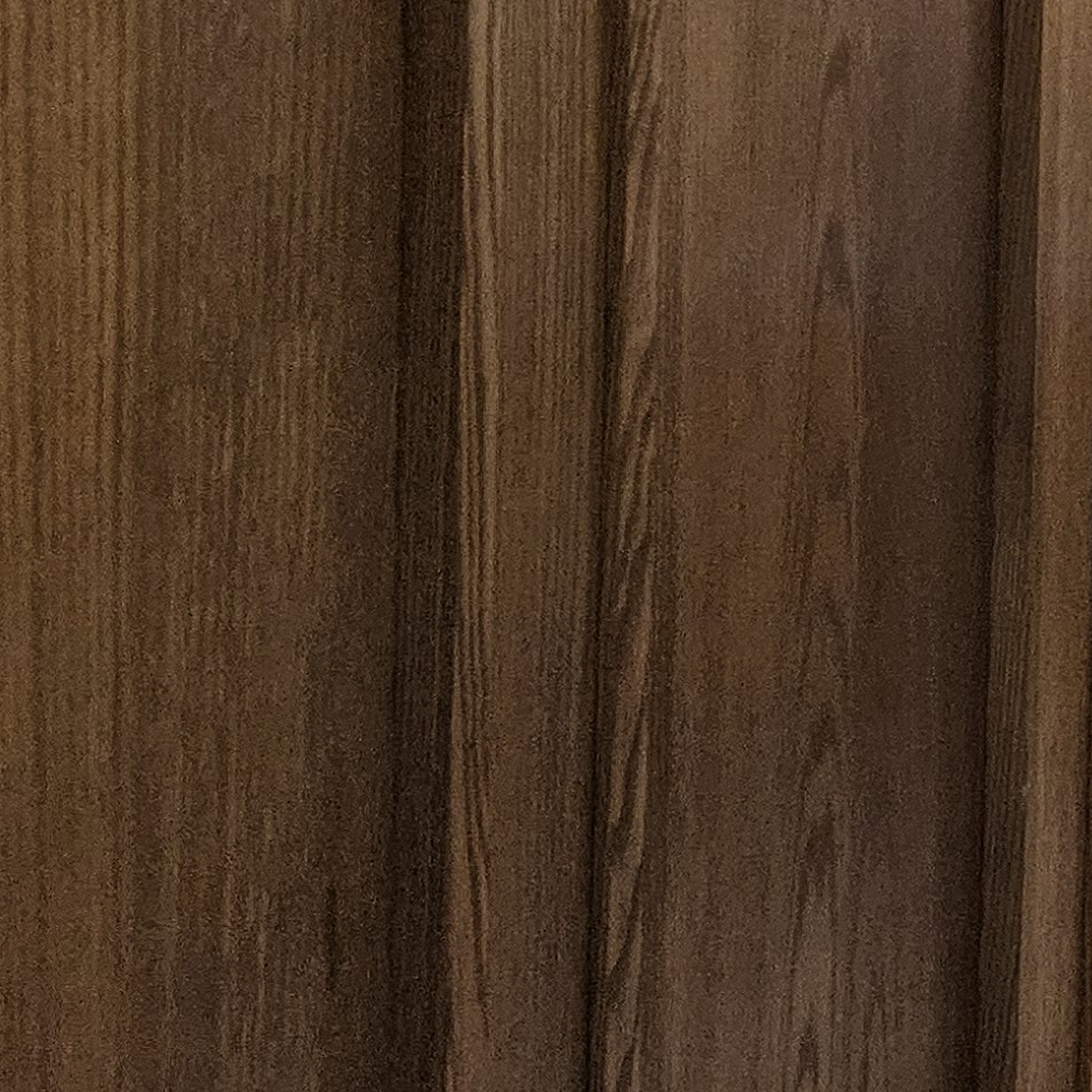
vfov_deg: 17.4
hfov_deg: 14.5
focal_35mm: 93
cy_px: -389
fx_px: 3319
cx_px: 2365
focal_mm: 5.4
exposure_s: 1/120
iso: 640
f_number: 1.8
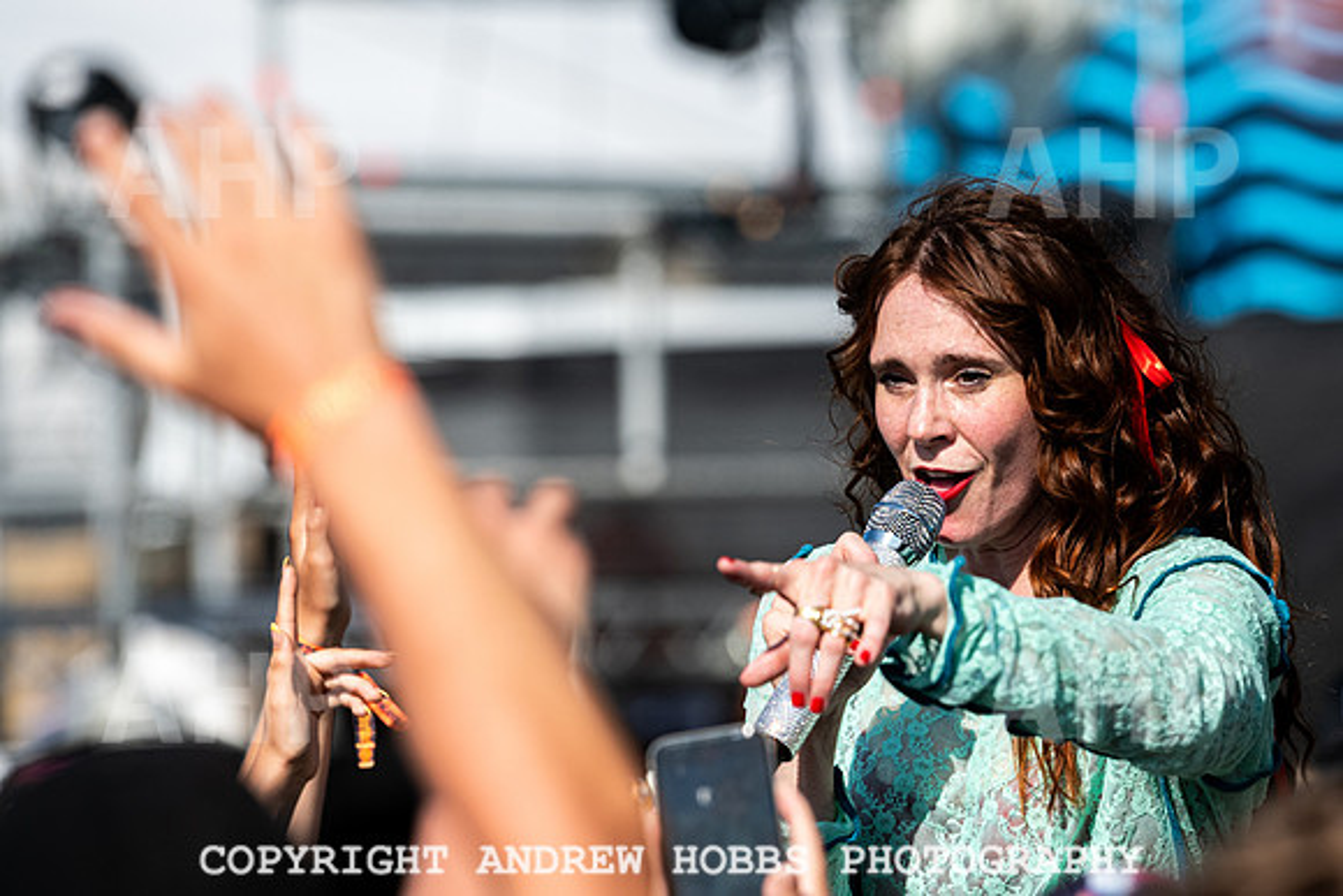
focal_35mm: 289
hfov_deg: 7.1
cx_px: 912
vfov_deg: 4.8
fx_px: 10784
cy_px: 498
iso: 200
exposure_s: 1/5000
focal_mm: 200
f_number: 4
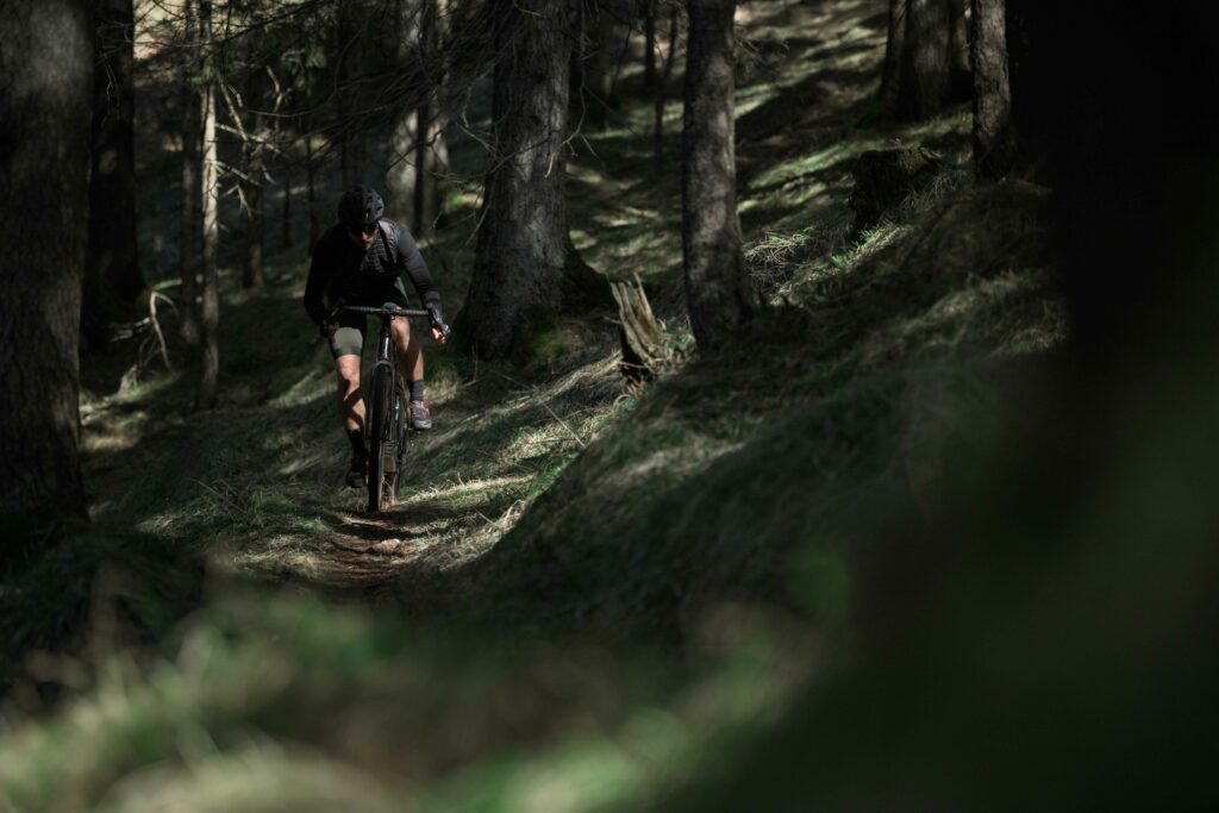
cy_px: 406
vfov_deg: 11.4
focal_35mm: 120
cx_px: 610
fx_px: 4064
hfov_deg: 17.1
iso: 320
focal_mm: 120
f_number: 2.8
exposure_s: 1/1600
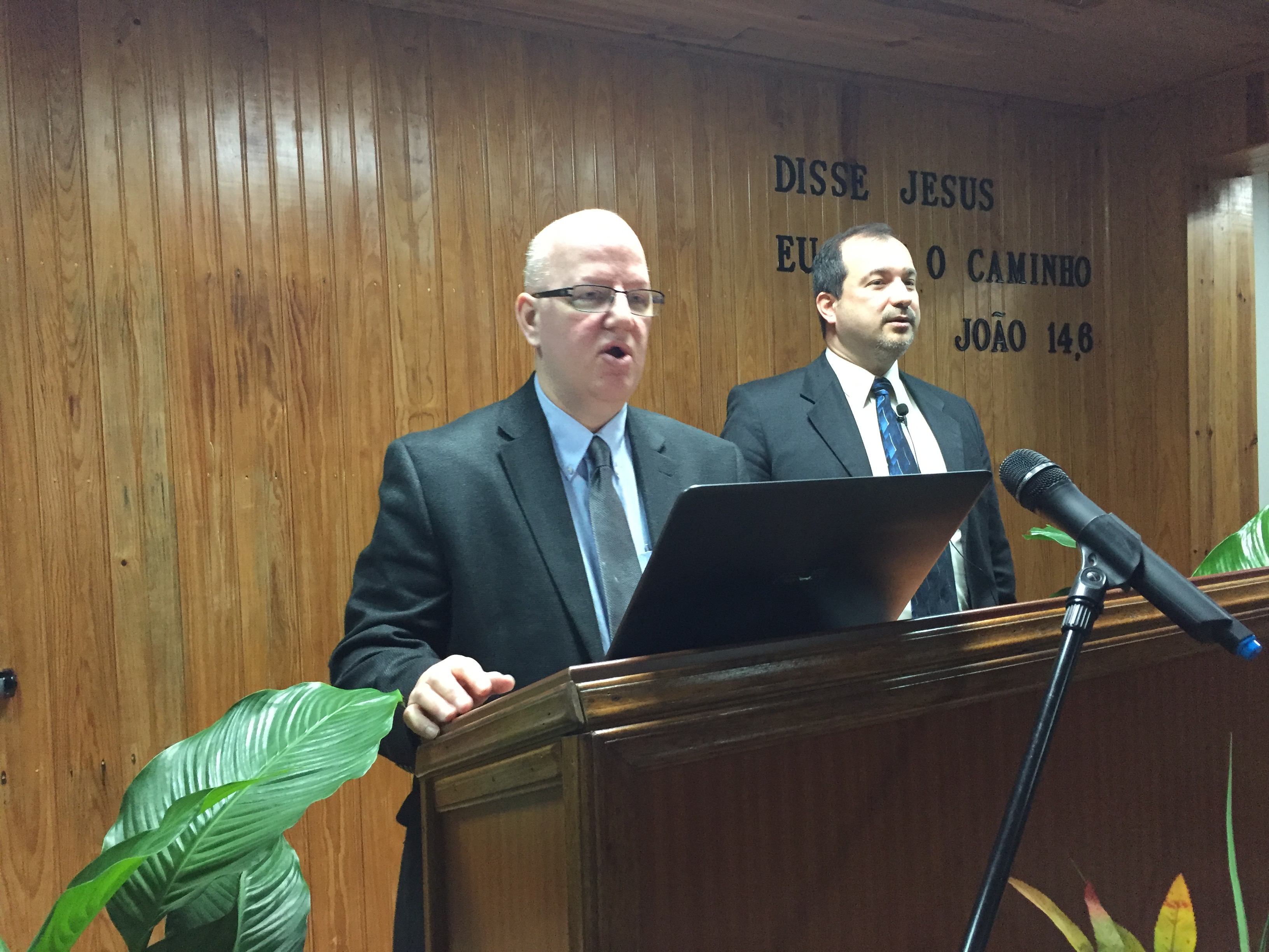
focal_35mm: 29
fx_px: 1063
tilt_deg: -1.7
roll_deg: +2.3
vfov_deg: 48.2
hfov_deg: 61.7
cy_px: 476
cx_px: 634
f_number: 2.2
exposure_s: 1/33
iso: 320
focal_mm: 4.15
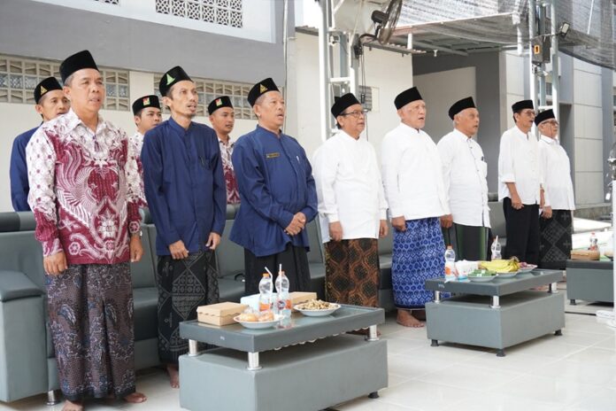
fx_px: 719
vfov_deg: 31.9
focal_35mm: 42
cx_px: 308
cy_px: 206
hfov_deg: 46.4
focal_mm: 28
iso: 1000
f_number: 5.6
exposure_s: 1/250
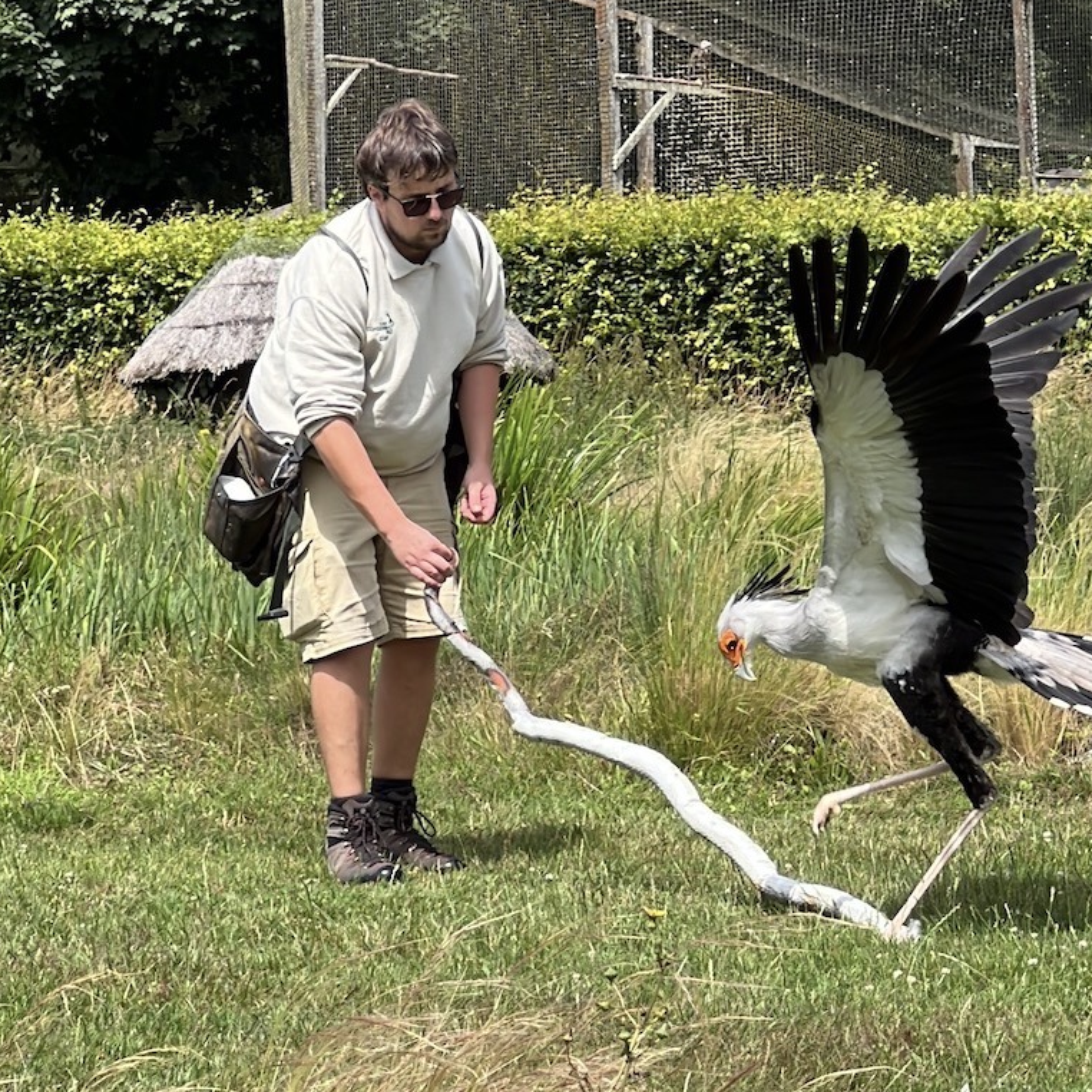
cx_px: 728
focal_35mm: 114
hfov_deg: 15.3
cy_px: 545
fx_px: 4069
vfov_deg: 15.3
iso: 32
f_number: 2.8
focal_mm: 9
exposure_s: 1/494
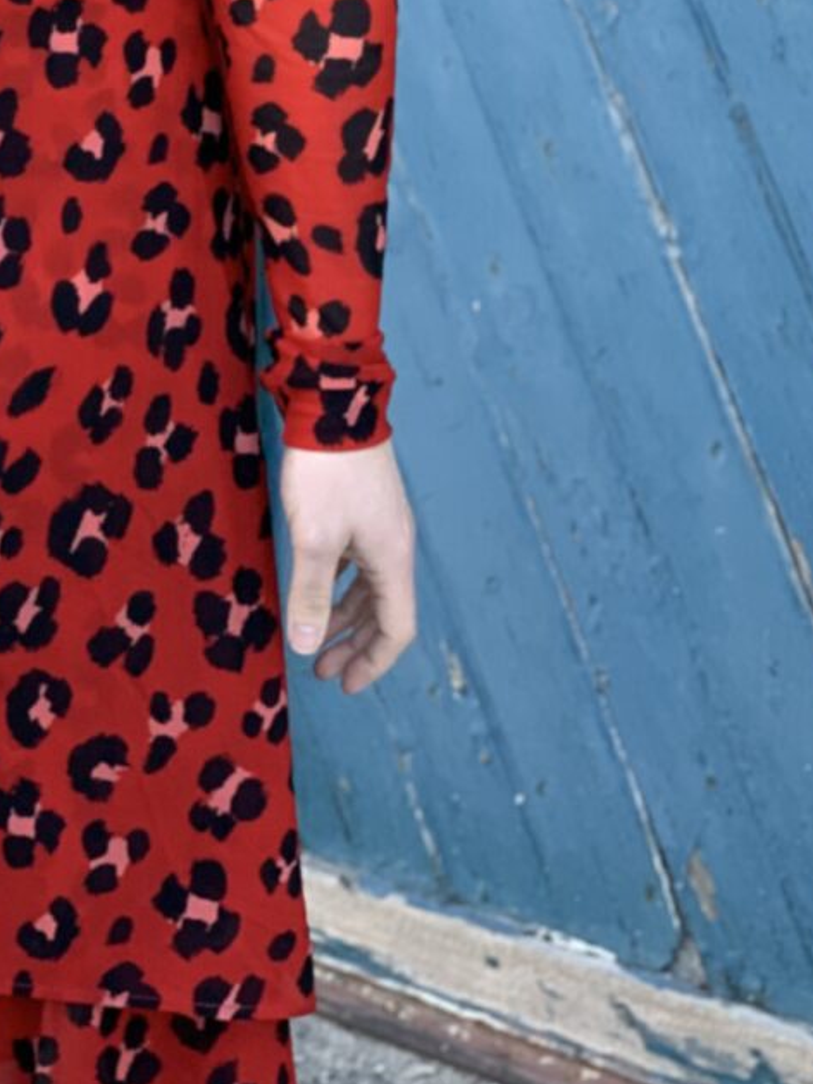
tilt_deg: -8.2
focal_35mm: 127
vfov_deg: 15.0
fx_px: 3976
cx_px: -43
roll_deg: +1.1
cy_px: -202
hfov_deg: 11.5
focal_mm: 6
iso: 50
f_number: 2.4
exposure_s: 1/122
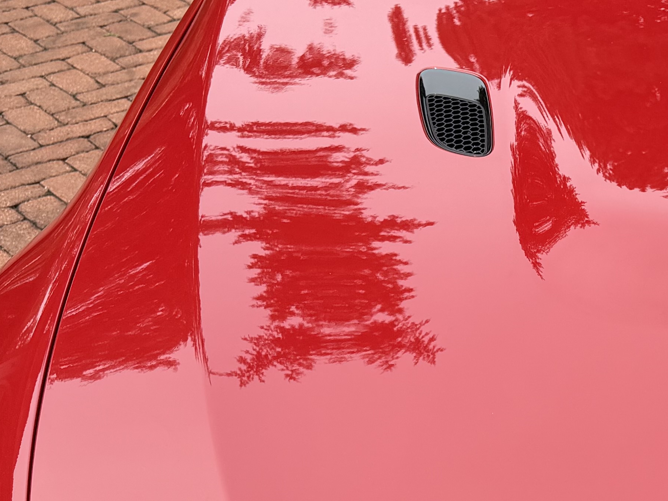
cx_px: 717
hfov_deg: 24.1
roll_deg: +1.3
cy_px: 478
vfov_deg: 18.9
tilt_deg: -32.7
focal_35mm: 76
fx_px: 1467
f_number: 1.78
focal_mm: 6.76
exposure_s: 1/1337
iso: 80
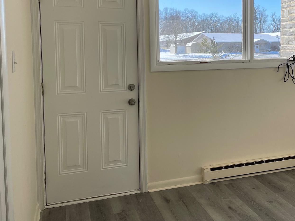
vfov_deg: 34.8
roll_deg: +0.5
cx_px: 216
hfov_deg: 44.5
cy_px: 71
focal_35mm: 41
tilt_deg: -3.3
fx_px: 349
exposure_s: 1/1403
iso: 32
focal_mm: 5.1
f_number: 1.6
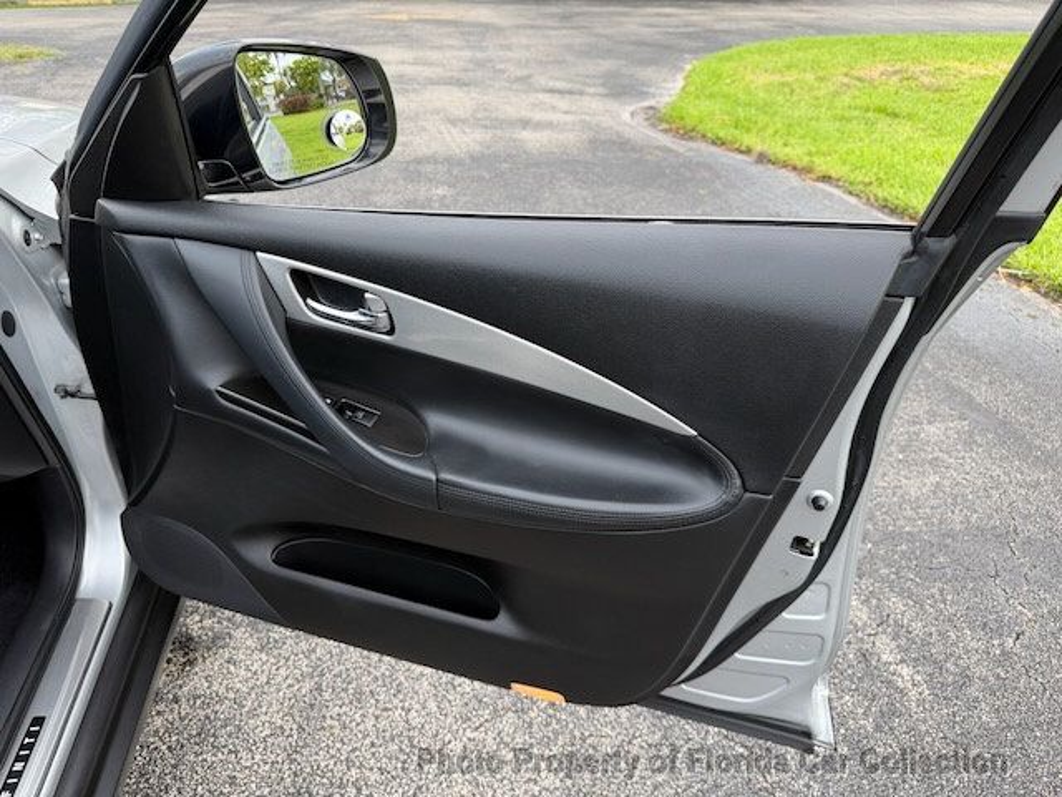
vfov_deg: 56.8
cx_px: 531
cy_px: 398
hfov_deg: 71.6
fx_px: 736
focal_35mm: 24
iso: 125
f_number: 1.78
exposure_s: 1/121
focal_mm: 6.76
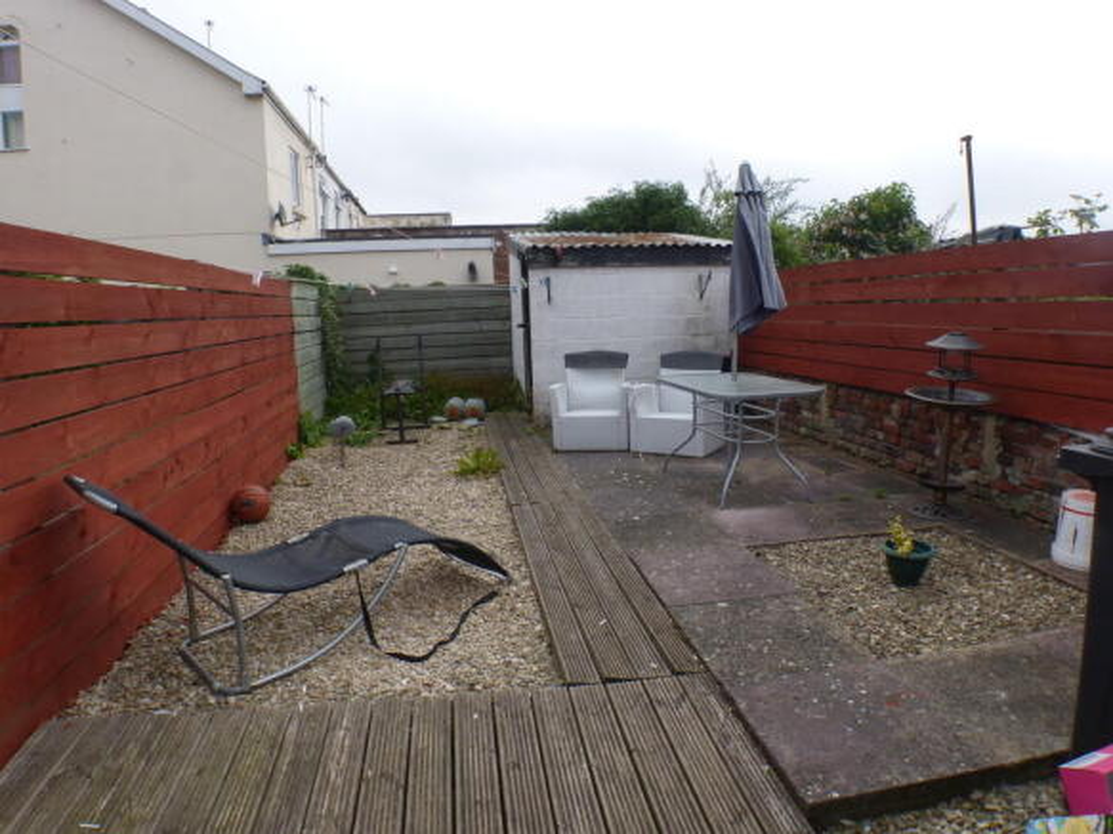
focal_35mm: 25
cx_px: 556
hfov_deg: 69.4
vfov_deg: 54.9
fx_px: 804
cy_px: 417
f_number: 4
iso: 100
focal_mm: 4.5
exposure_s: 1/640
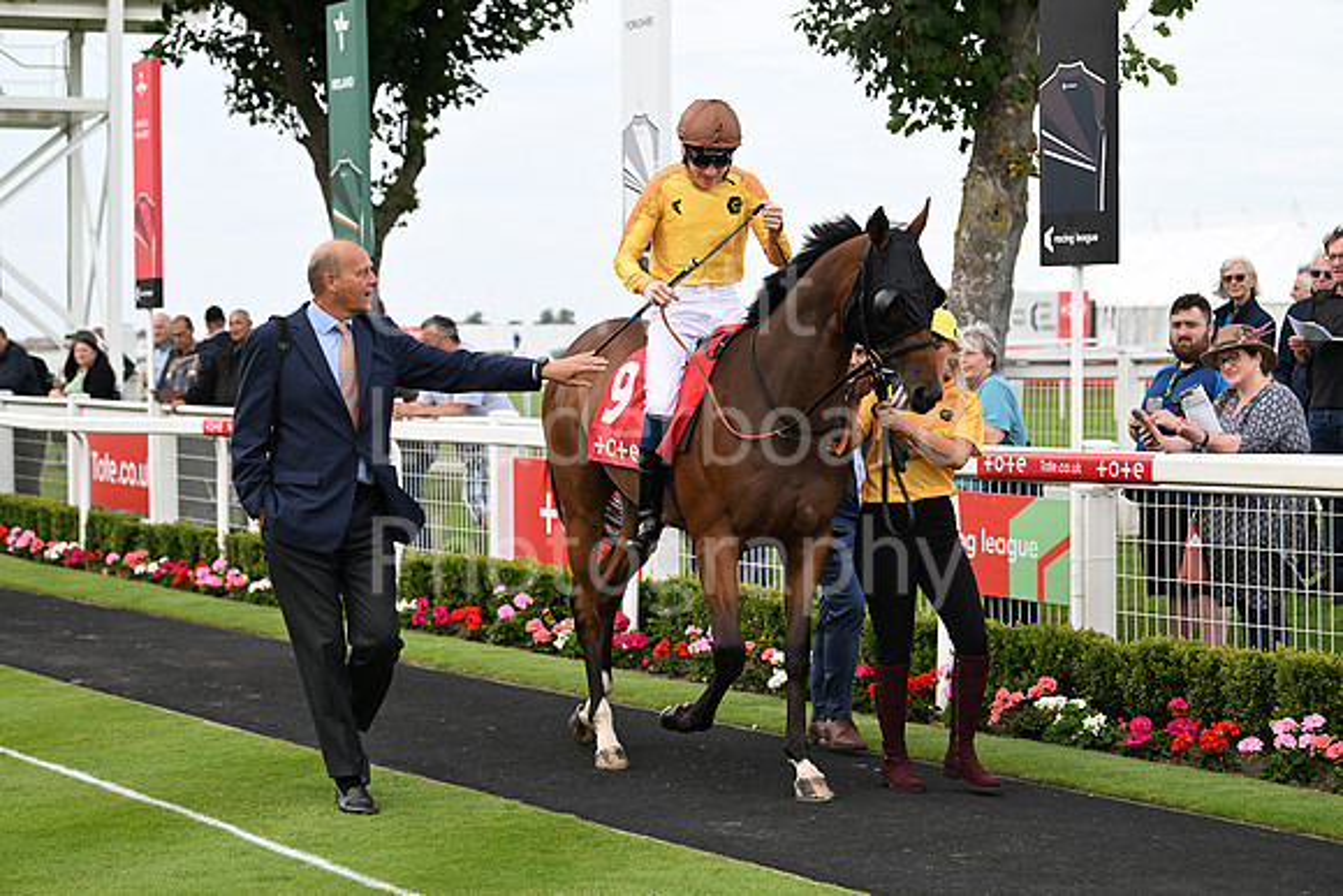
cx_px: 672
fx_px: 3358
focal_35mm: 90
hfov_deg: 22.6
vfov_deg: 15.2
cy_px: 448
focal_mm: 90
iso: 800
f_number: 4.5
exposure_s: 1/1600
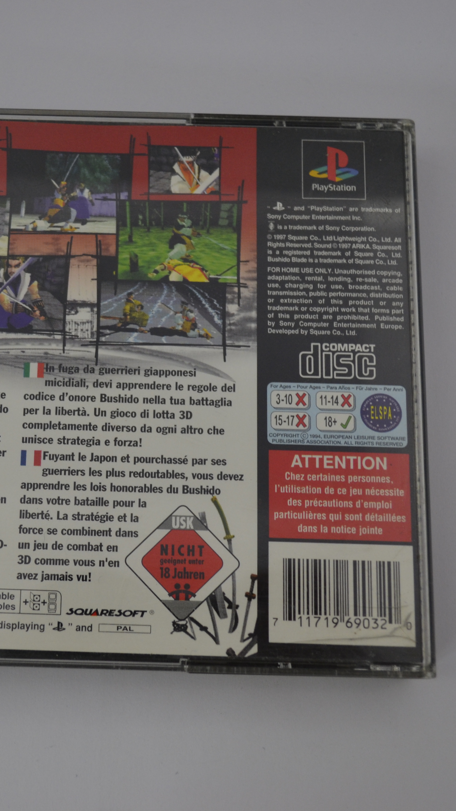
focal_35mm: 52
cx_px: 100
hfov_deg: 22.8
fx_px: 1118
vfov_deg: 39.9
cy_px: 406
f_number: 3.8
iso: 400
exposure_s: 1/25
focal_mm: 22
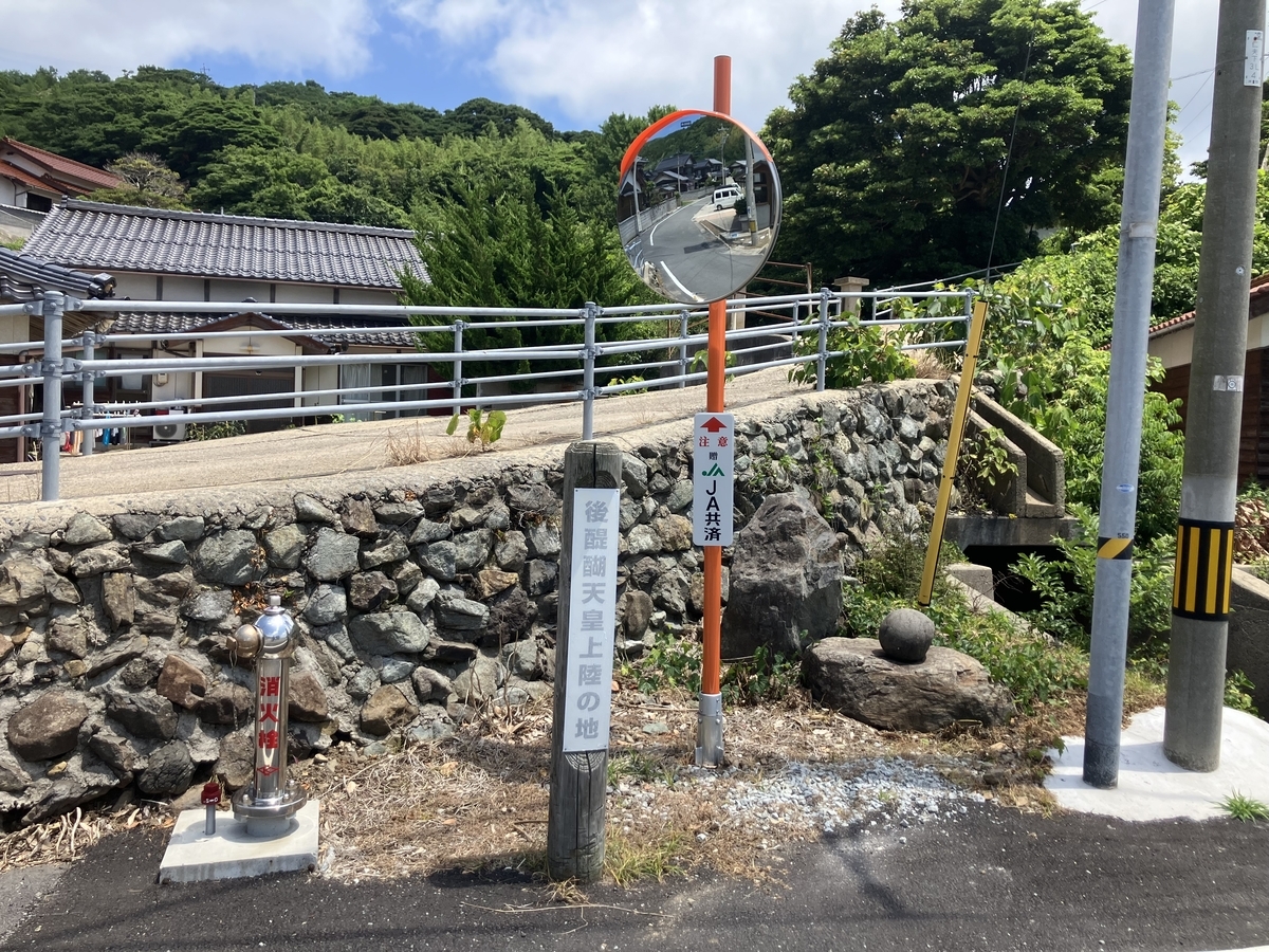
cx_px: 634
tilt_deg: -1.5
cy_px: 476
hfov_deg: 63.4
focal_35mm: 28
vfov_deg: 49.7
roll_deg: -2.3
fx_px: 1026
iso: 32
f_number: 1.8
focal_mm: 3.99
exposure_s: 1/1350
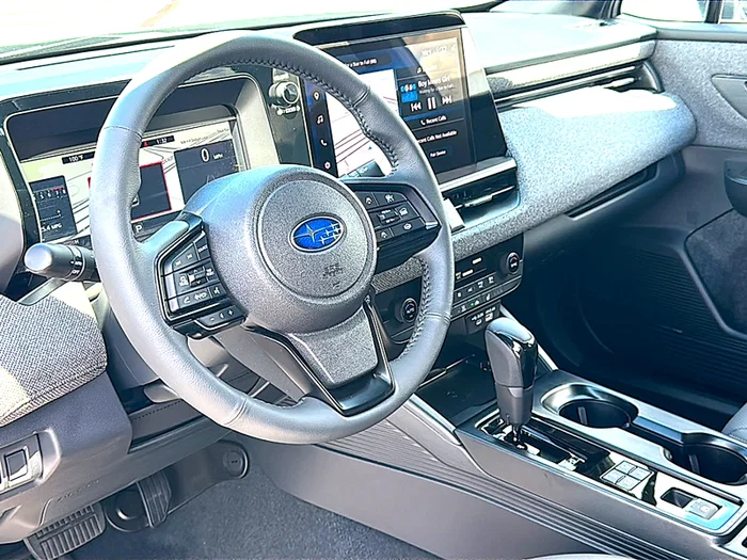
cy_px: 280
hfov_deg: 50.1
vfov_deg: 38.7
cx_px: 374
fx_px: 798
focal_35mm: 37
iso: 125
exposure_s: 1/258
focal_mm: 6.86
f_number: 1.78
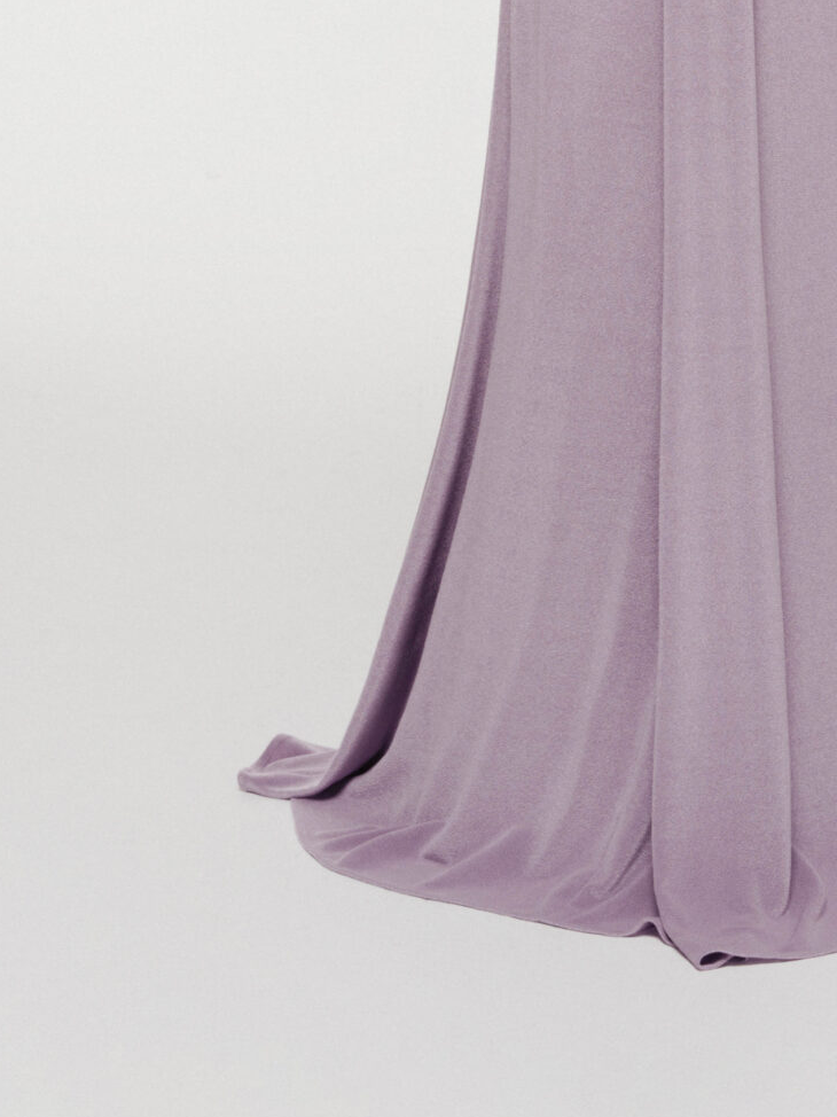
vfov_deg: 13.7
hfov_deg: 10.6
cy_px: -334
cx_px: 687
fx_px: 4483
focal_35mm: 139
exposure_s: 1/200
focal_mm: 55
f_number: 11
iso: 250
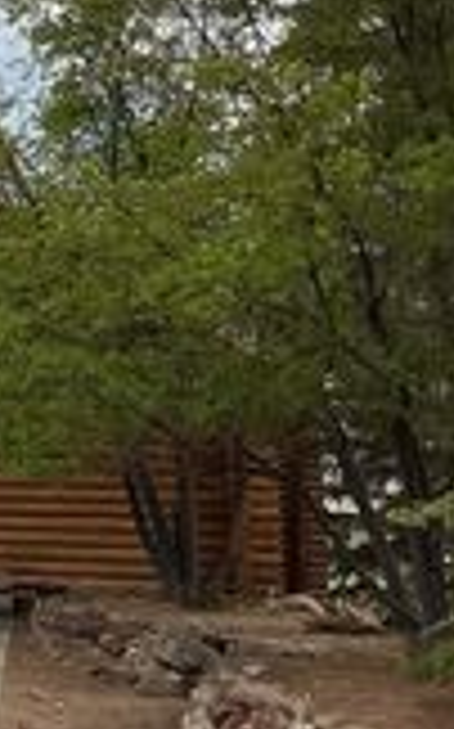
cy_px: 169
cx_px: -575
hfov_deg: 11.7
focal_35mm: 95
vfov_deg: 21.7
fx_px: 1884
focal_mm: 3
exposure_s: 1/1626
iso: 25
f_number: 1.8
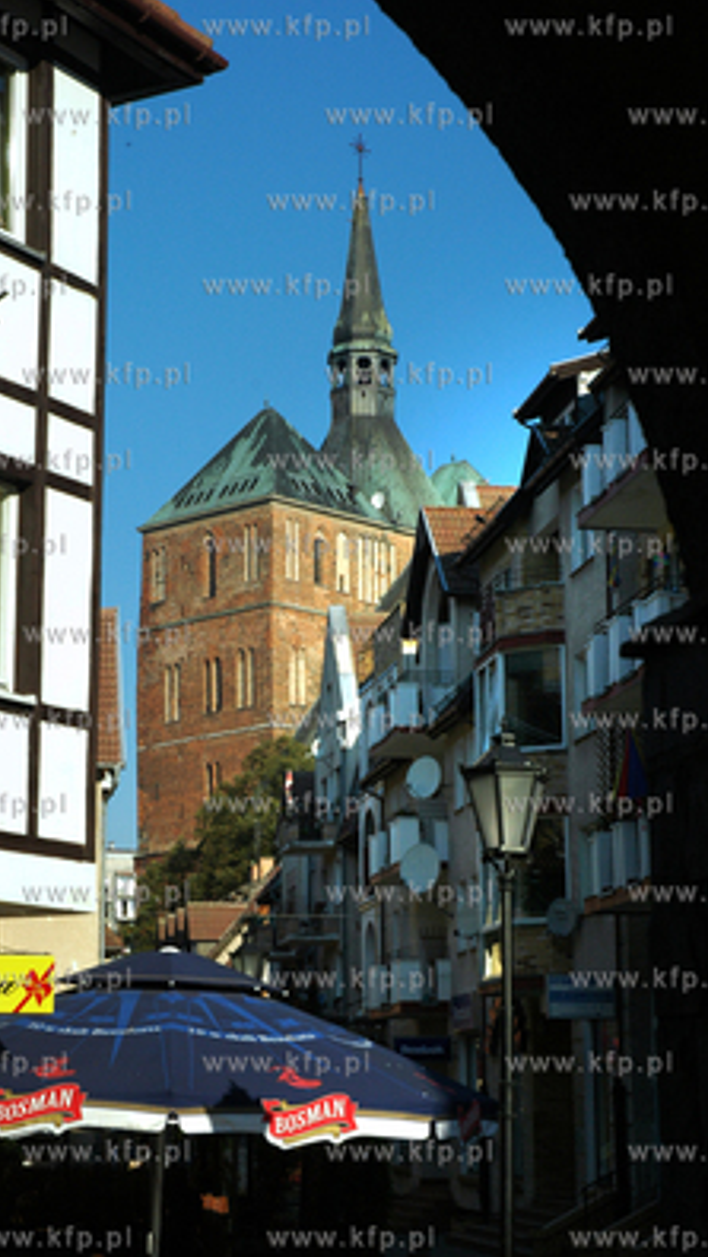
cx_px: 308
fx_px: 2434
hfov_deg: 16.5
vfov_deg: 29.0
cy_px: 628
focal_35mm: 73
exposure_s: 1/500
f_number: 11
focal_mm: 46
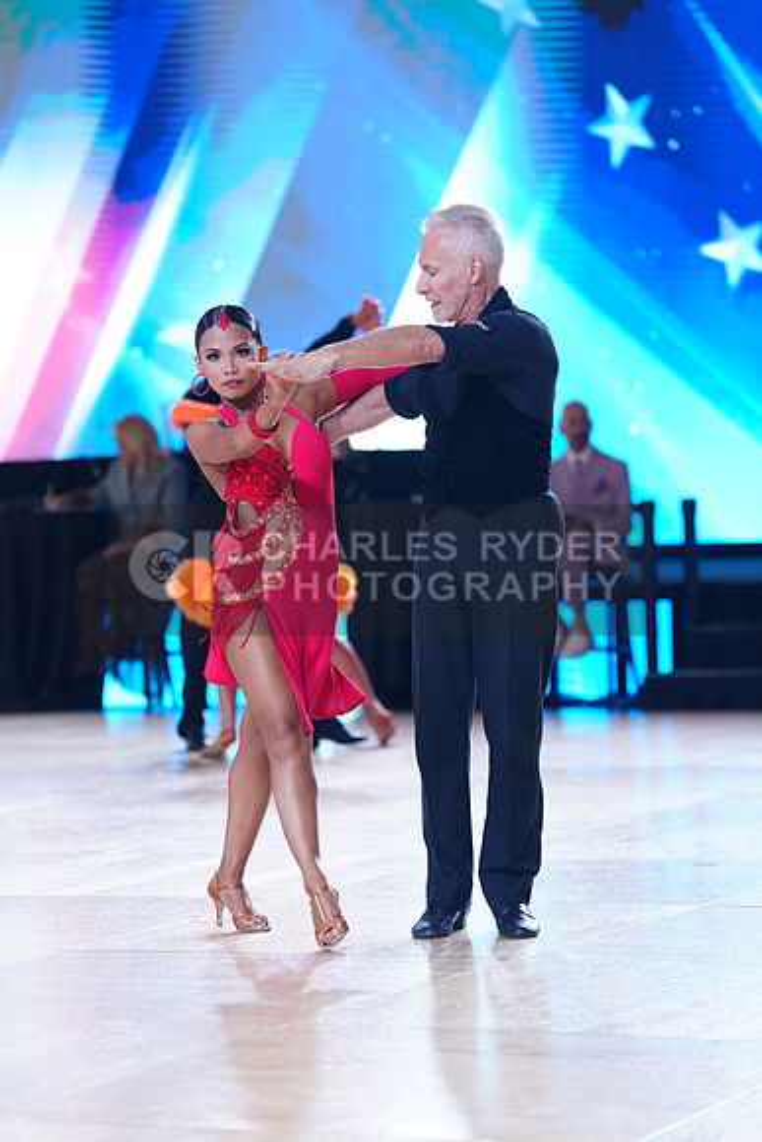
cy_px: 571
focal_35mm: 125
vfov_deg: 16.4
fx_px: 3966
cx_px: 381
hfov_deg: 11.0
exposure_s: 1/640
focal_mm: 125
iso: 1250
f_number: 2.8
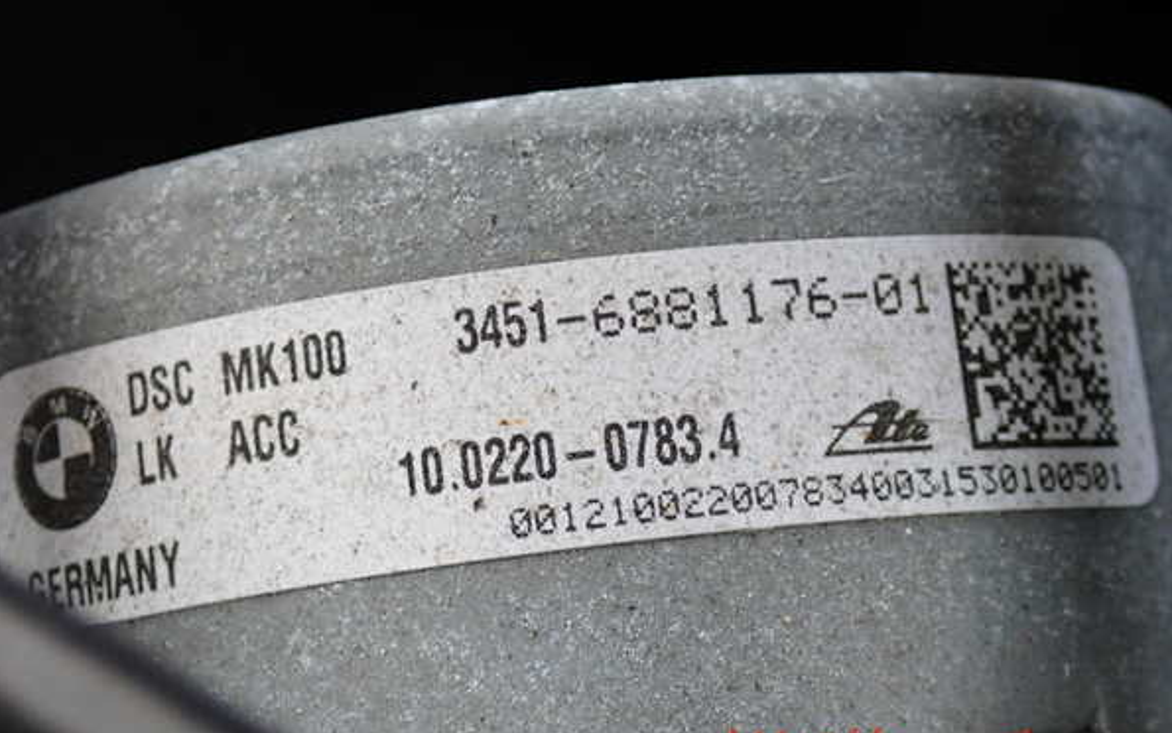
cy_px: 331
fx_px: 3003
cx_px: 583
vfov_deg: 13.9
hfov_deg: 22.1
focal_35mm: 94
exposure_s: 1/80
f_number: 4.5
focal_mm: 15.66
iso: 250
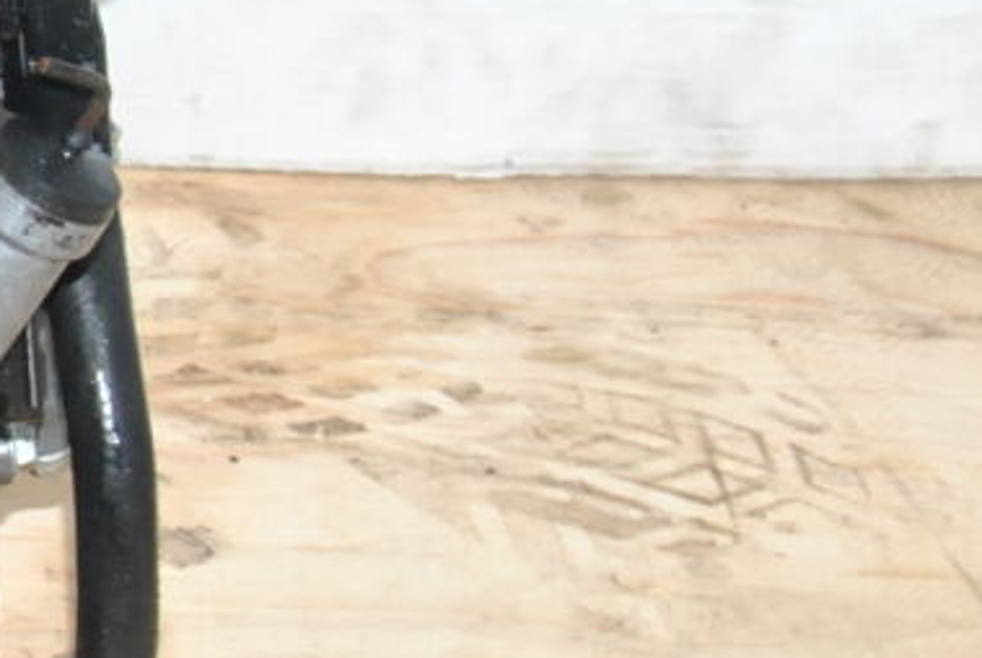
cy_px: 131
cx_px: -946
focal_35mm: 190
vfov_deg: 7.2
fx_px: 5191
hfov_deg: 10.0
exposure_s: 1/200
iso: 800
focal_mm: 30
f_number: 11
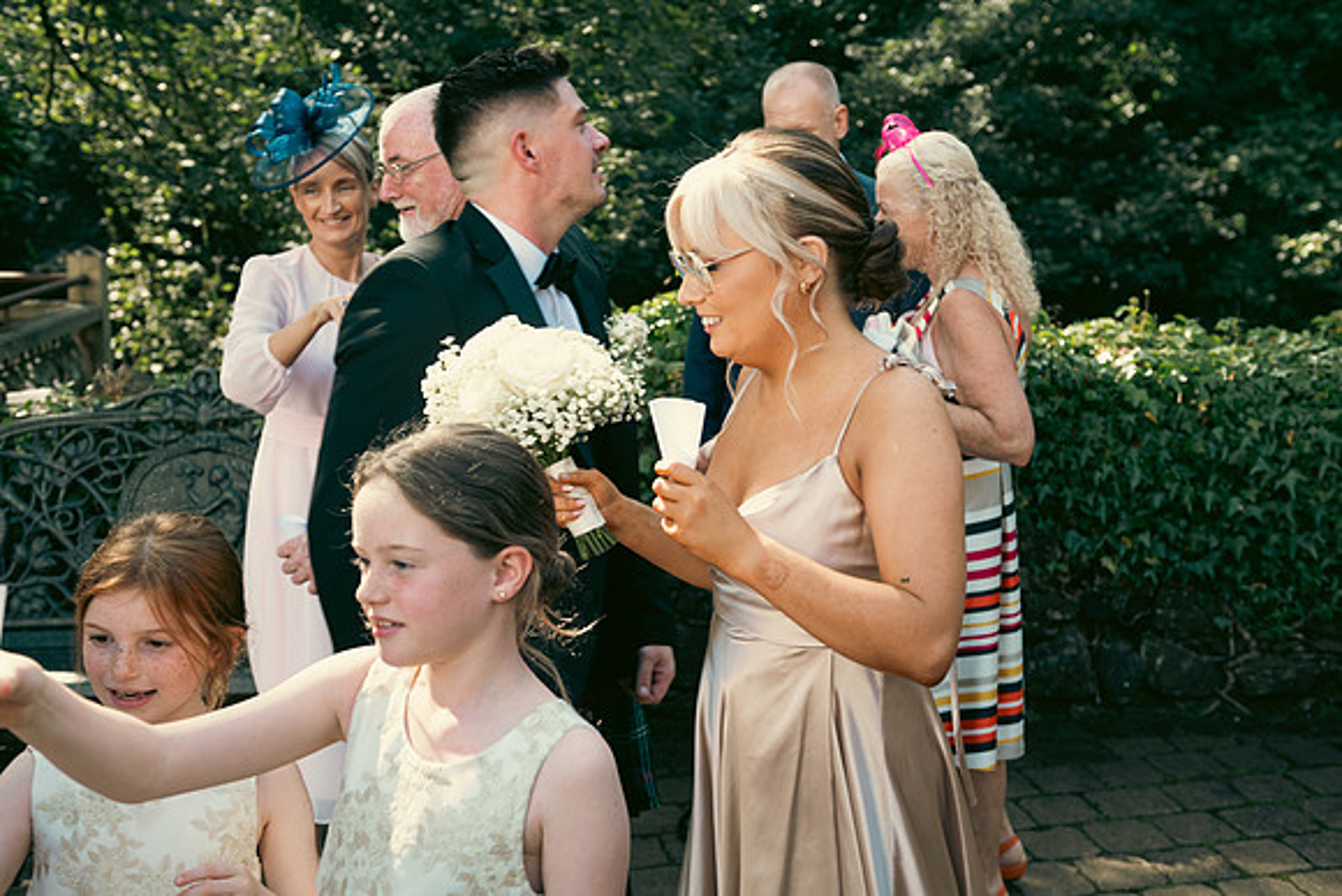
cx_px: 671
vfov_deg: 30.5
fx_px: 1641
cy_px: 448
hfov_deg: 44.5
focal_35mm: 44
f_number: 5
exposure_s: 1/160
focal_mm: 44
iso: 160
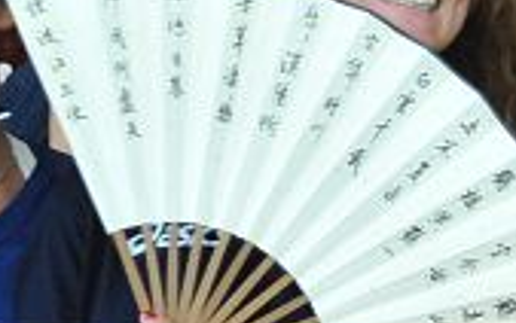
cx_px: 980
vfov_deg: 6.1
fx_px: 3055
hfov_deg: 9.2
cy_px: 213
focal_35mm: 217
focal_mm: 30
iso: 1250
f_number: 3.5
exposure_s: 1/100
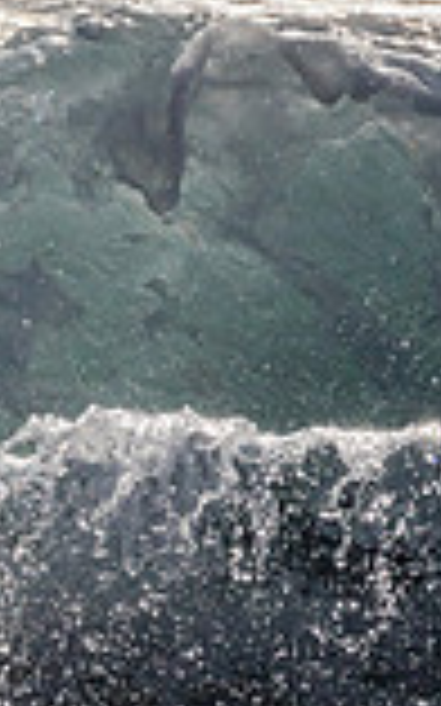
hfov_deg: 0.6
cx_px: -363
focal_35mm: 2312
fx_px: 44500
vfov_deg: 0.9
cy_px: 9
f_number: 18
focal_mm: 500
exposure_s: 1/2000
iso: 64
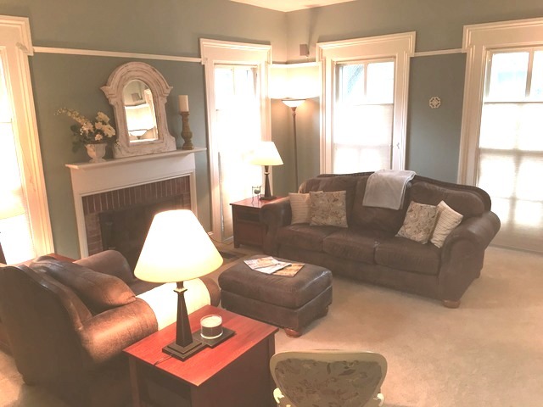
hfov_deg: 61.7
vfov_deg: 48.2
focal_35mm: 29
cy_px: 204
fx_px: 455
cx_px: 272
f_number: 2.2
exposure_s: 1/30
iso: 50
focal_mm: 4.15
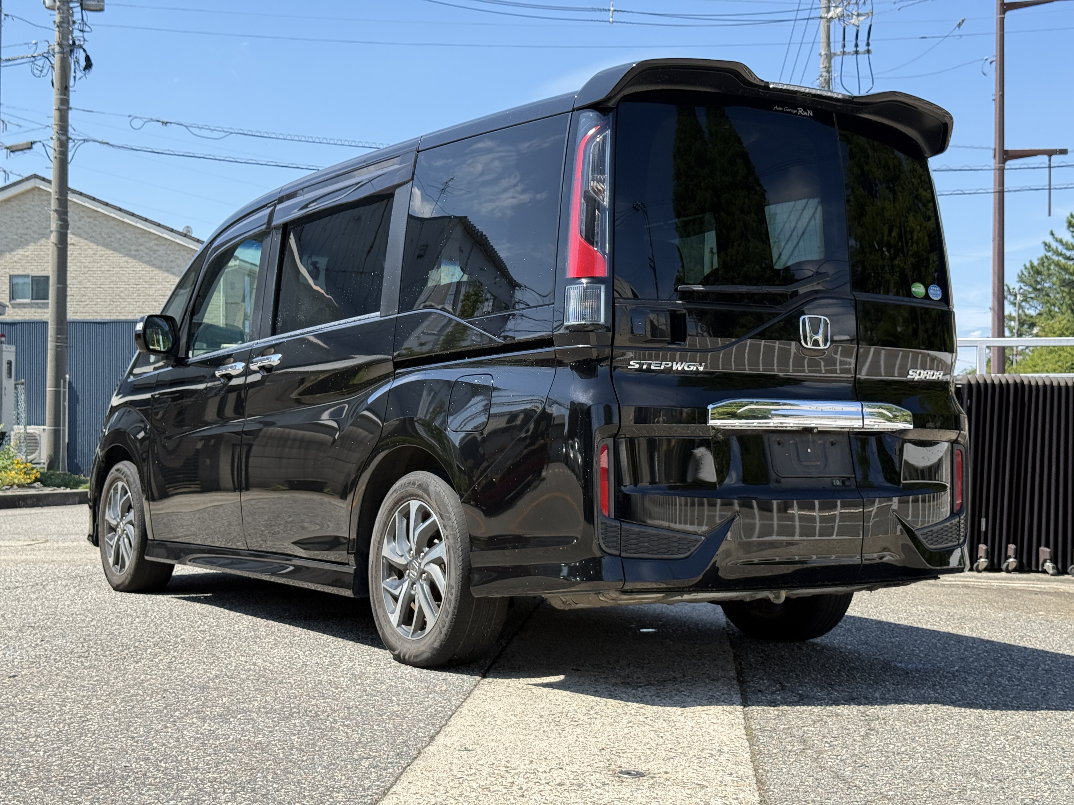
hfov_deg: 39.7
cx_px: 537
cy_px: 402
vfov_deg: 30.3
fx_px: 1489
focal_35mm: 48
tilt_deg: +1.1
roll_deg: +0.2
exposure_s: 1/2273
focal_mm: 6.76
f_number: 1.78
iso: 80
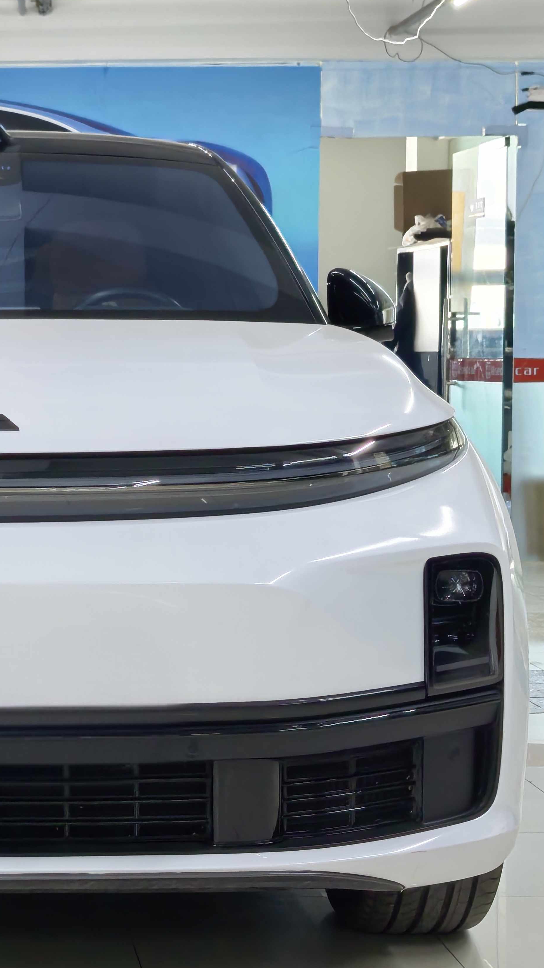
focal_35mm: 82
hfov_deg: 14.4
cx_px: -55
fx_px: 2103
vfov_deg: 25.9
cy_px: 472
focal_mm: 5.75
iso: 50
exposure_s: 1/131
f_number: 1.4
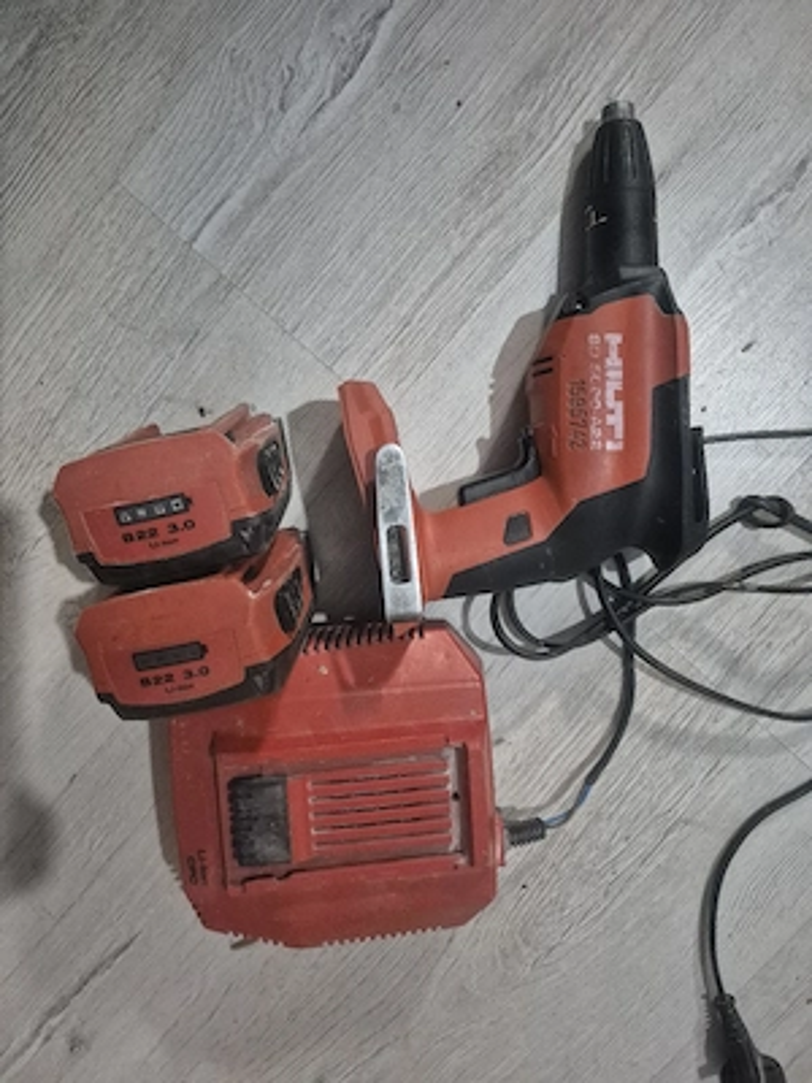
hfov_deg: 58.9
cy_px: 542
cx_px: 406
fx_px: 719
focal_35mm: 23
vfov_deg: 73.9
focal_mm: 5.4
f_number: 1.8
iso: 2000
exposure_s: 1/100
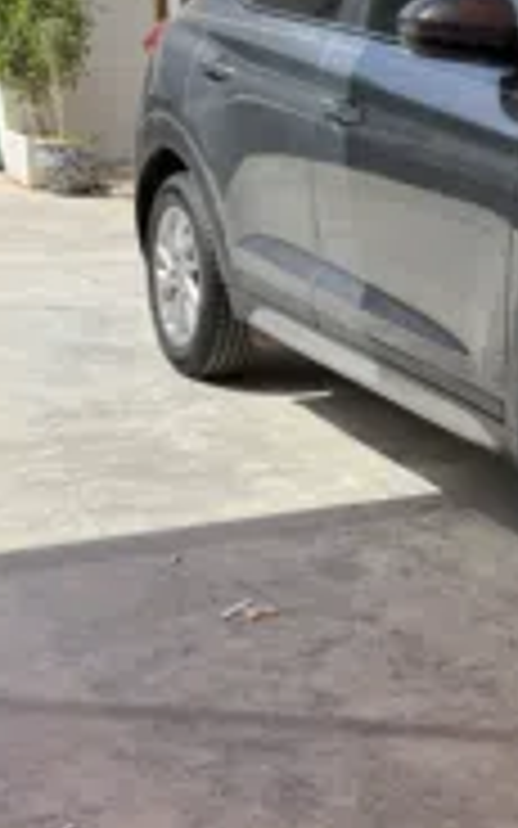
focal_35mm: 60
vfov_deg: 34.0
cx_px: 631
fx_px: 1355
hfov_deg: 20.2
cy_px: 382
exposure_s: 1/1621
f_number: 1.5
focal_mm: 5.7
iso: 50
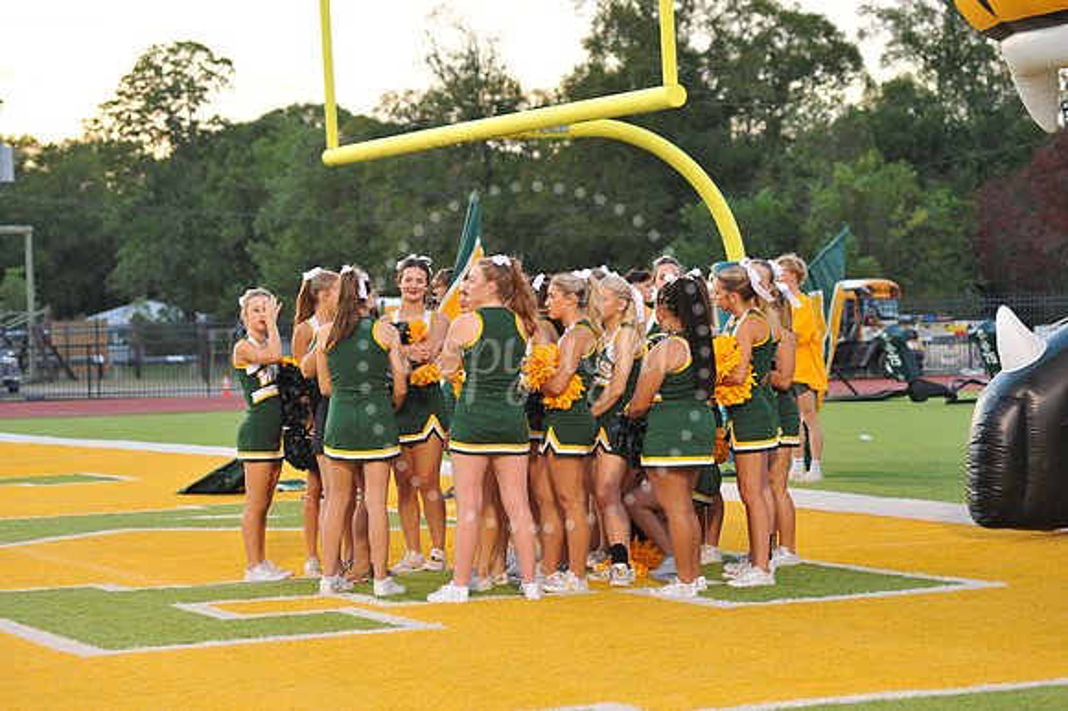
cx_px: 534
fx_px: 2965
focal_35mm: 100
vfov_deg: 13.7
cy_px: 356
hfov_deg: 20.4
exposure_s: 1/200
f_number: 4.5
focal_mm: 100
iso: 1000
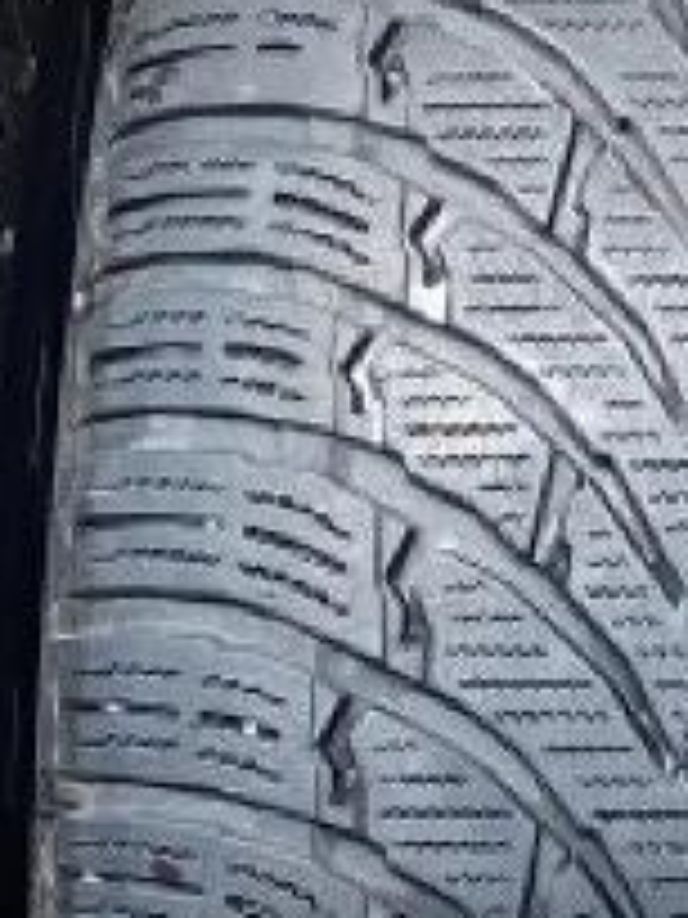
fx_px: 4505
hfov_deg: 8.6
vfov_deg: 11.6
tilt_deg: -43.5
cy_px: 378
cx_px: 868
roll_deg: -1.4
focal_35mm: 170
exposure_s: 1/715
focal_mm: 4.25
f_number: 1.8
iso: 32
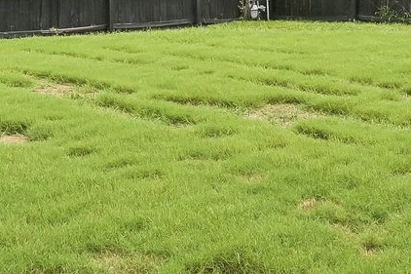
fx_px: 776
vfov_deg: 19.0
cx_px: 246
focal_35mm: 68
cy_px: -46
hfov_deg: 29.6
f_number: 9
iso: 250
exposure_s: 1/1000
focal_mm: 14
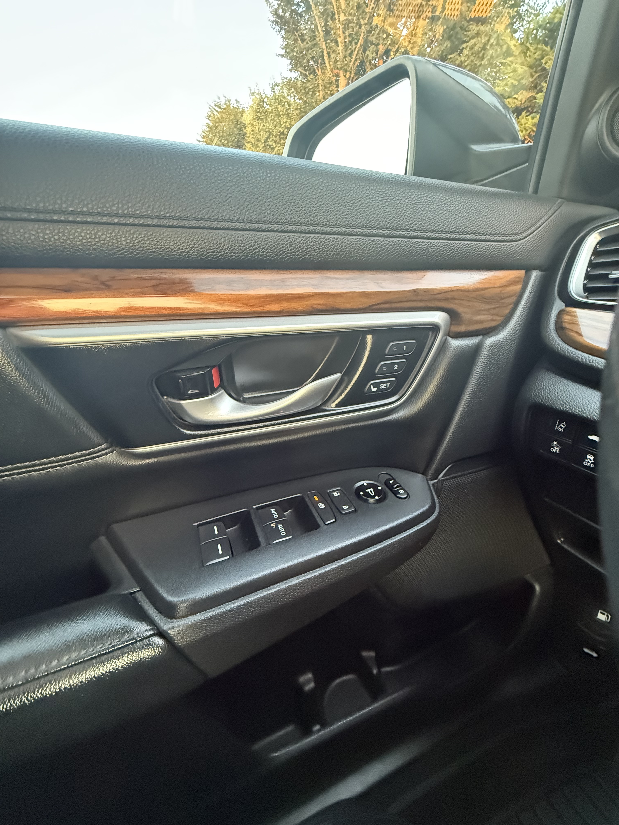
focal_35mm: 14
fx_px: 334
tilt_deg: -20.3
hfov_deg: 85.7
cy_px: 412
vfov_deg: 102.1
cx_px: 310
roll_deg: +2.5
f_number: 2.2
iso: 1000
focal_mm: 2.22
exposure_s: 1/60
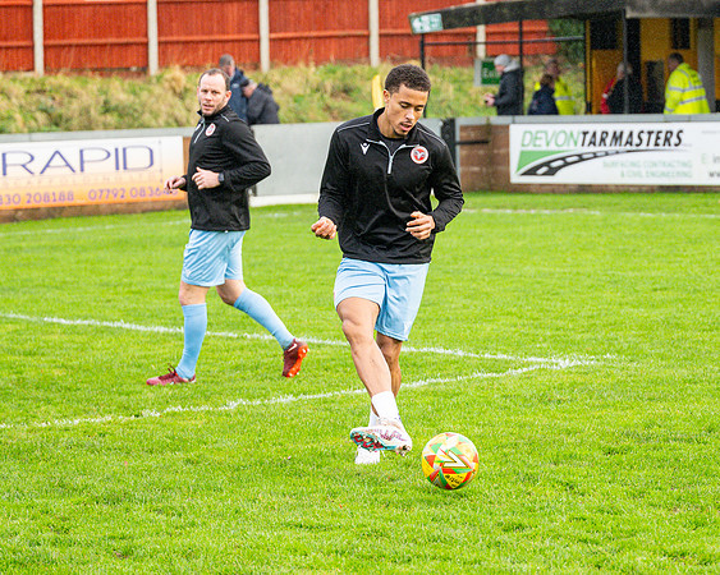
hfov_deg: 13.0
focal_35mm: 148
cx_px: 418
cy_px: 318
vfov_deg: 10.4
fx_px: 3159
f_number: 2.8
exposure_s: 1/1600
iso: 800
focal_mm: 77
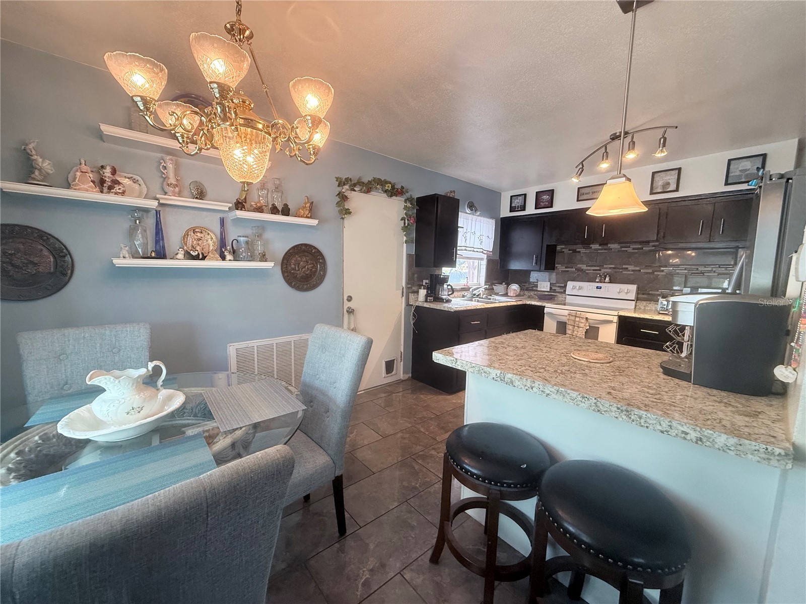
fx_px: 326
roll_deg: -1.3
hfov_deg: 102.1
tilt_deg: -6.1
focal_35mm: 14
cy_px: 302
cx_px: 403
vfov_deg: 85.7
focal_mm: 2.22
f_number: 2.2
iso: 320
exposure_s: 1/120
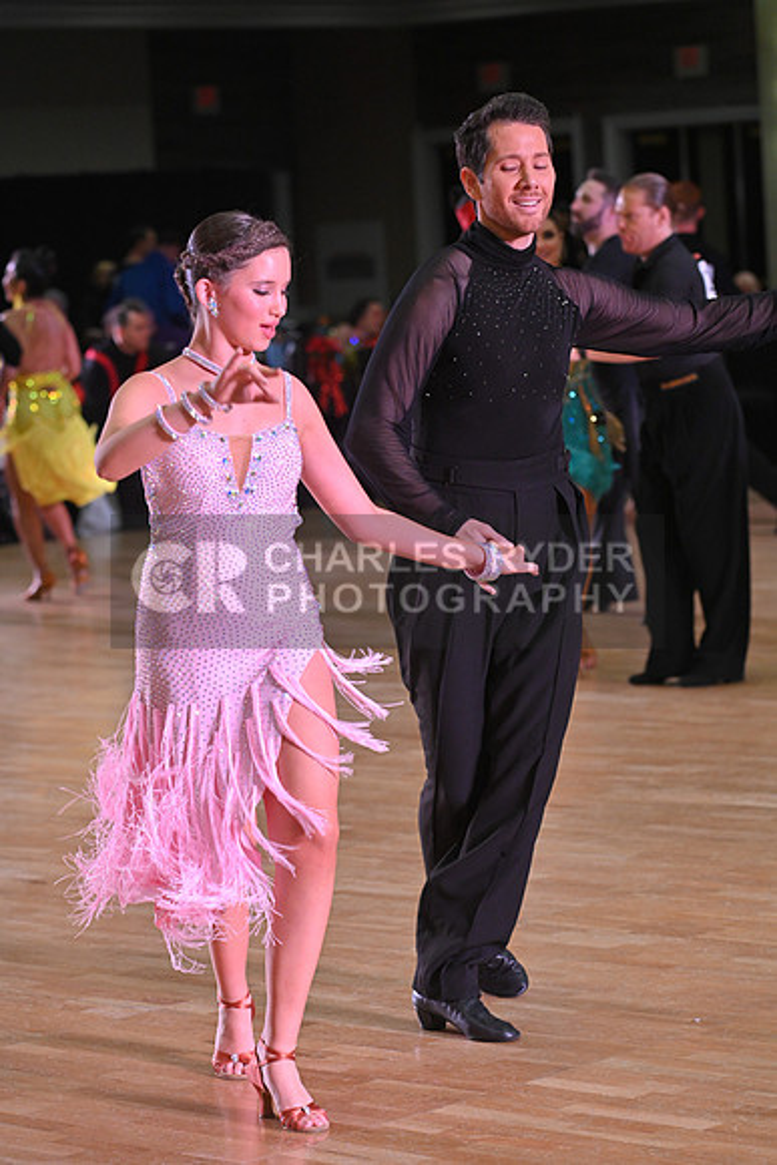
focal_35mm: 120
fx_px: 3882
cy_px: 582
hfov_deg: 11.4
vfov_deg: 17.1
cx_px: 388
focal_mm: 120
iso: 2000
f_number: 5
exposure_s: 1/320
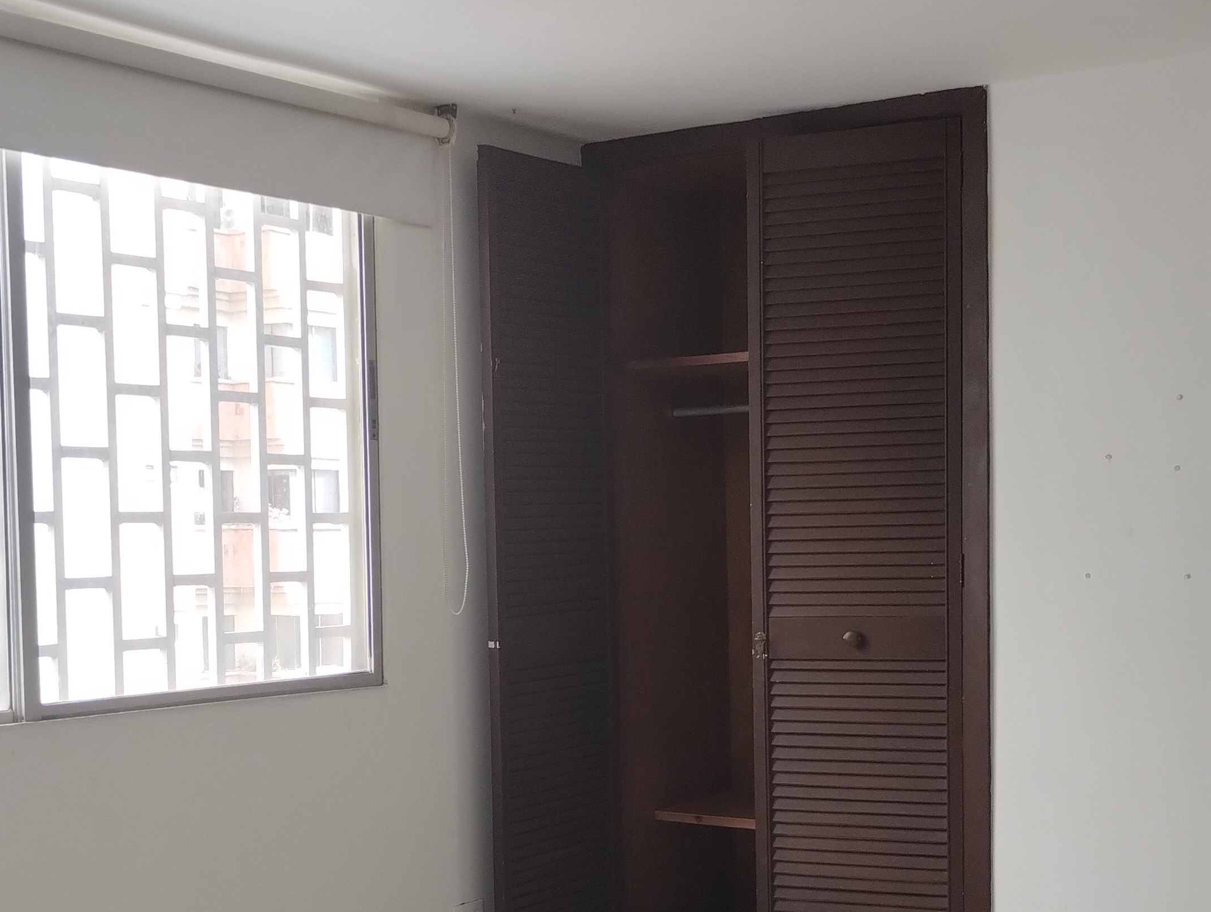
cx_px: 631
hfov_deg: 36.1
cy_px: 659
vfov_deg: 27.3
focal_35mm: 53
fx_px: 1857
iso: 211
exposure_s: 1/30
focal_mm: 4.27
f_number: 1.8
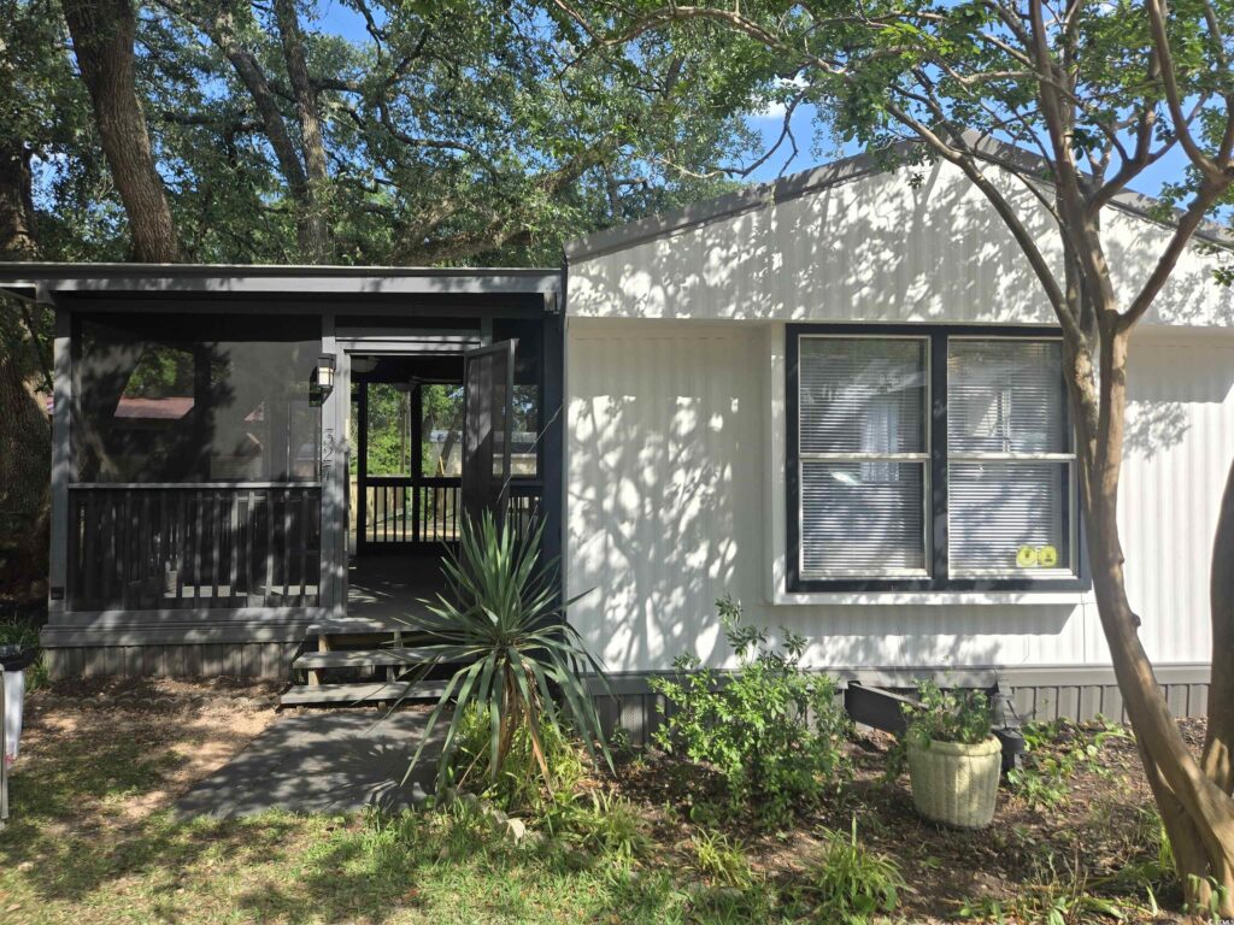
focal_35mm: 23
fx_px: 820
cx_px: 617
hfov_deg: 73.9
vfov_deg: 58.9
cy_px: 462
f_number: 1.8
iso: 25
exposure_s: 1/645
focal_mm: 5.4
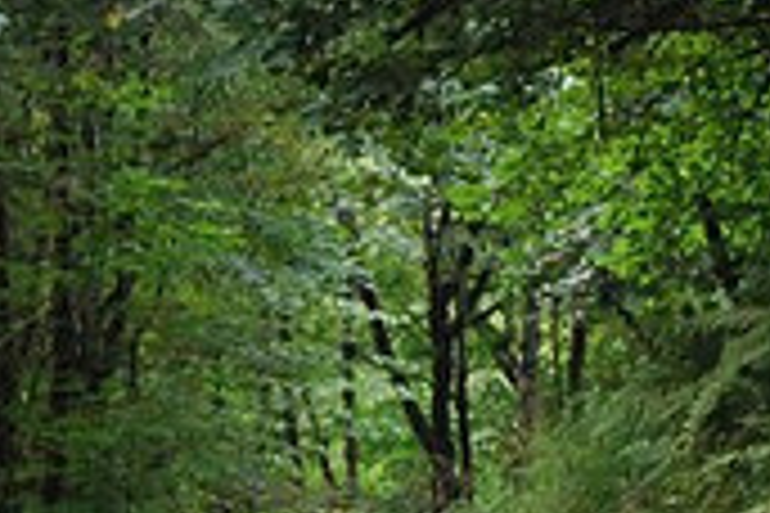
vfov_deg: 3.8
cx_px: 104
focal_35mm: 357
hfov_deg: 5.8
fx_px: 7635
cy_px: 857
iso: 1600
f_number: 5.6
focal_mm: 70
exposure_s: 1/160
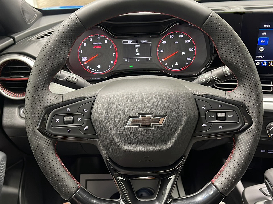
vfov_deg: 49.7
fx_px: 221
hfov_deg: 63.4
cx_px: 136
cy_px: 102
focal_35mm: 28
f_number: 1.6
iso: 500
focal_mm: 5.1
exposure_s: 1/40
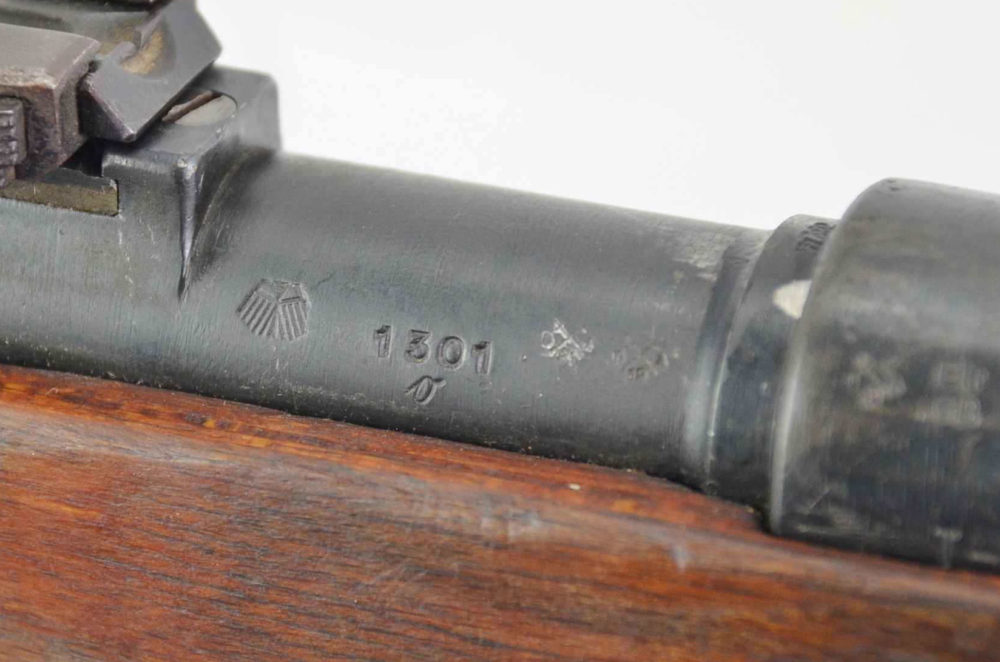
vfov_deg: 4.5
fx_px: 8393
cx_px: 385
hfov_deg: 6.8
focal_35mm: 303
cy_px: 331
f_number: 5.6
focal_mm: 135
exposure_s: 1/125
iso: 900
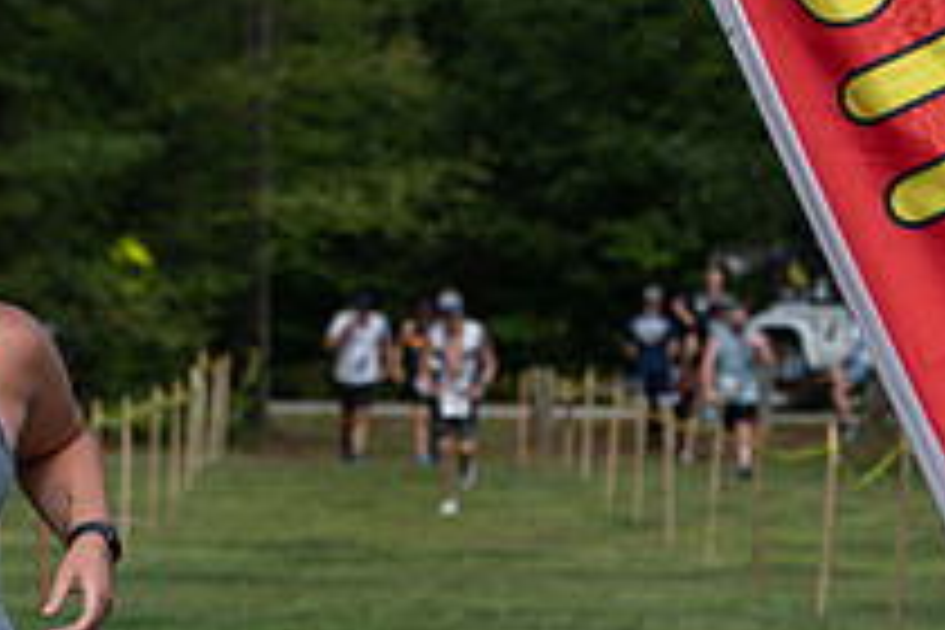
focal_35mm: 282
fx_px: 7402
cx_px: 328
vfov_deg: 4.9
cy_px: 677
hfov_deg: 7.3
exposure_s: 1/800
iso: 200
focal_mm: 102
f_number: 5.6
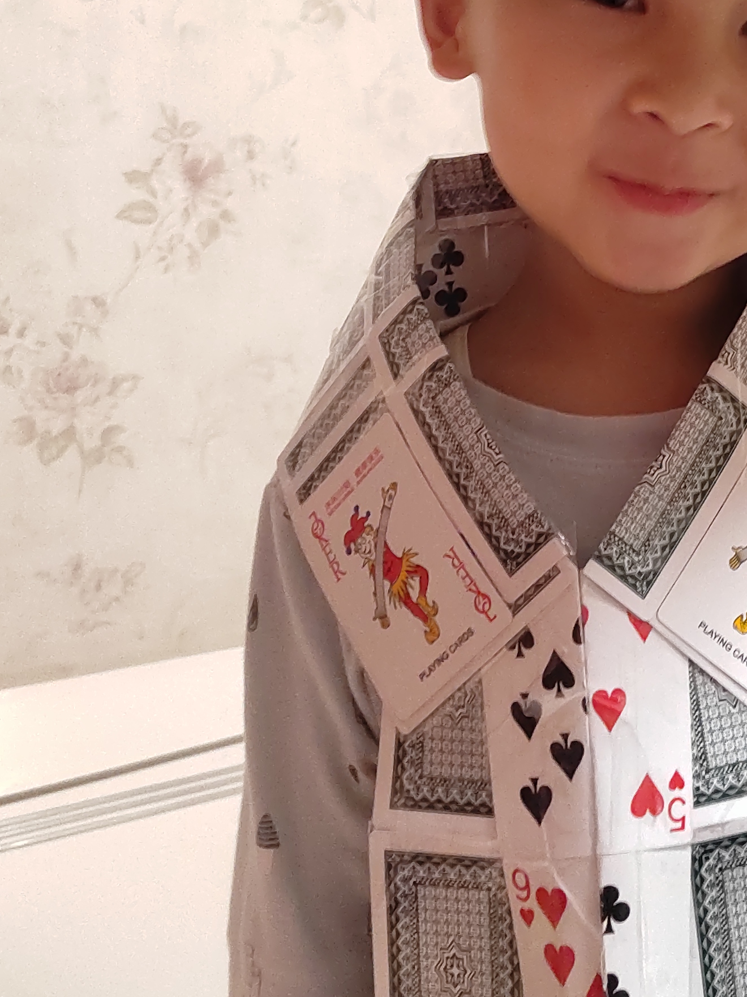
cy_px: 302
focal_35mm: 51
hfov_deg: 27.3
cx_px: 706
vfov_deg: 36.9
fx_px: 1468
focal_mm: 5.52
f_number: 1.9
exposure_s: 1/15
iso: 4800
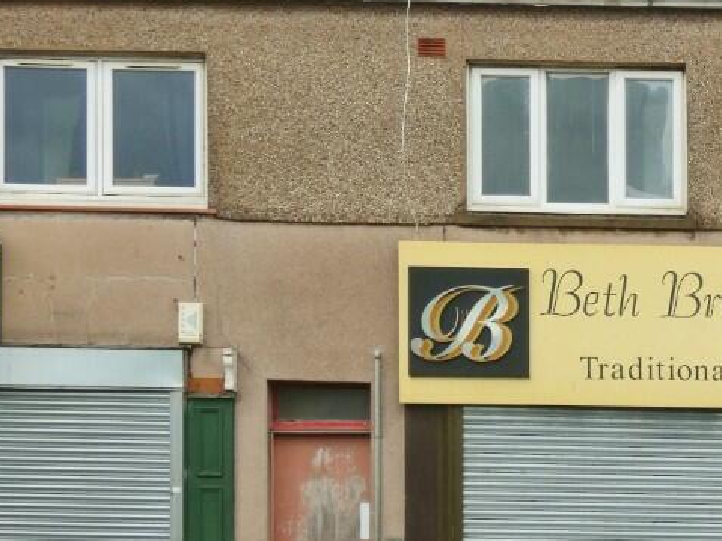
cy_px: 249
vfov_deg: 16.1
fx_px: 1918
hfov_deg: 20.6
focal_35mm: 92
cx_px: 737
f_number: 3.7
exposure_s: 1/250
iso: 80
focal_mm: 7.8
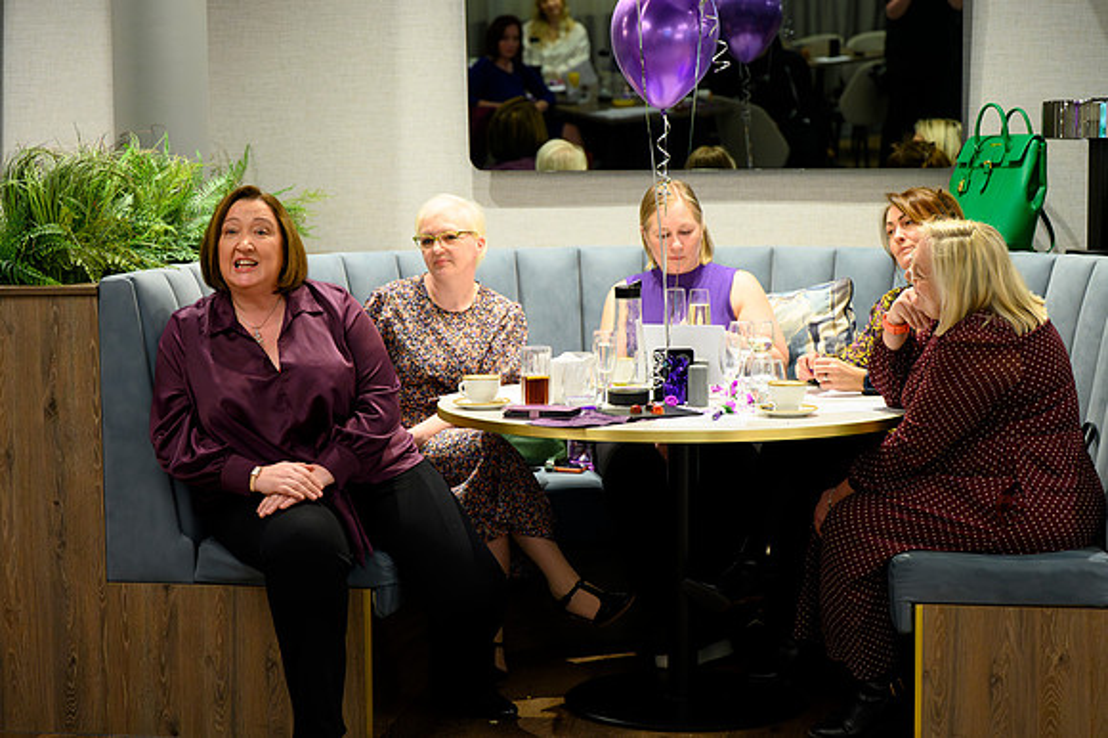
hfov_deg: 28.6
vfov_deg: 19.2
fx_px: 2177
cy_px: 369
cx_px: 551
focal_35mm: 71
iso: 3200
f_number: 2.8
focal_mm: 70
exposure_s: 1/200
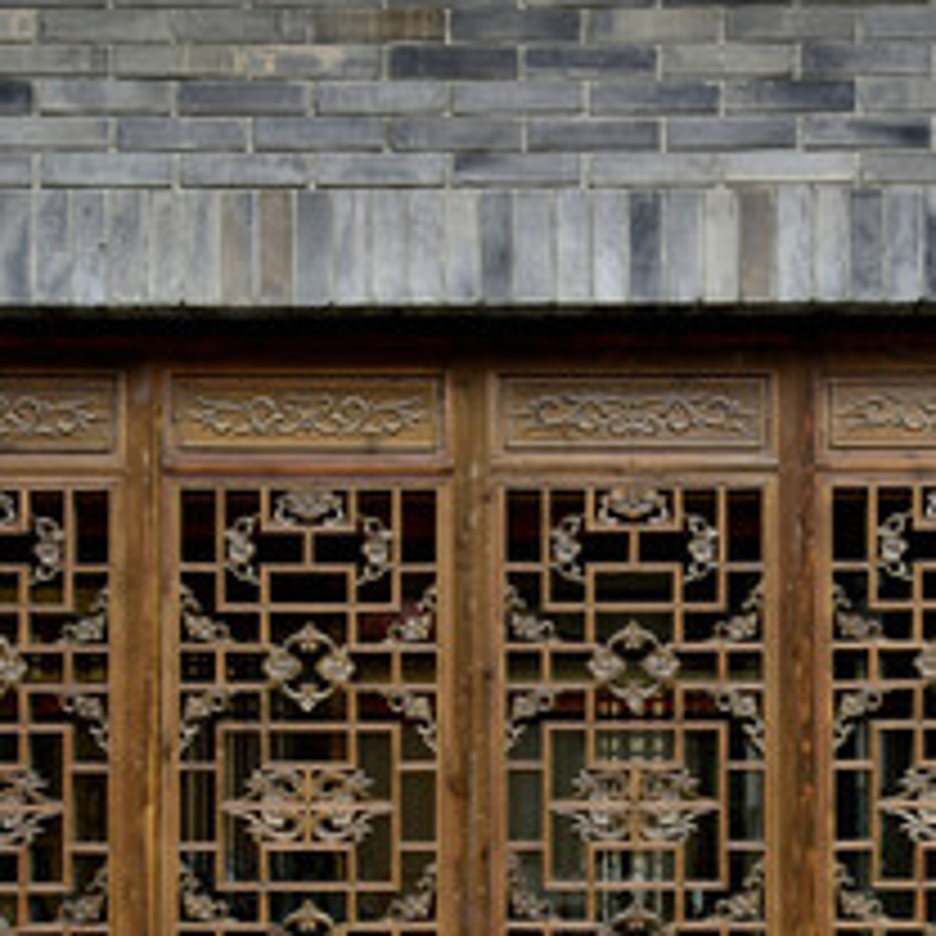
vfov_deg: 22.7
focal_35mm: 75
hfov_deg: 23.1
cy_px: 783
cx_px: 479
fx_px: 2294
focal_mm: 34
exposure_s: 1/100
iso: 100
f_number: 5.6
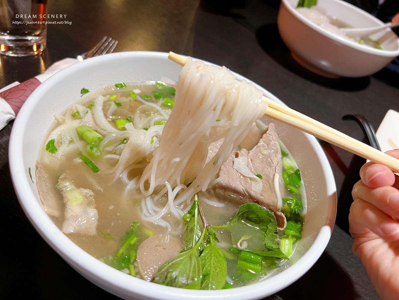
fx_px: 300
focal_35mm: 26
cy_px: 150
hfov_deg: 67.3
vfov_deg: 53.1
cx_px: 200
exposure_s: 1/60
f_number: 1.5
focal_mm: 5.7
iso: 320
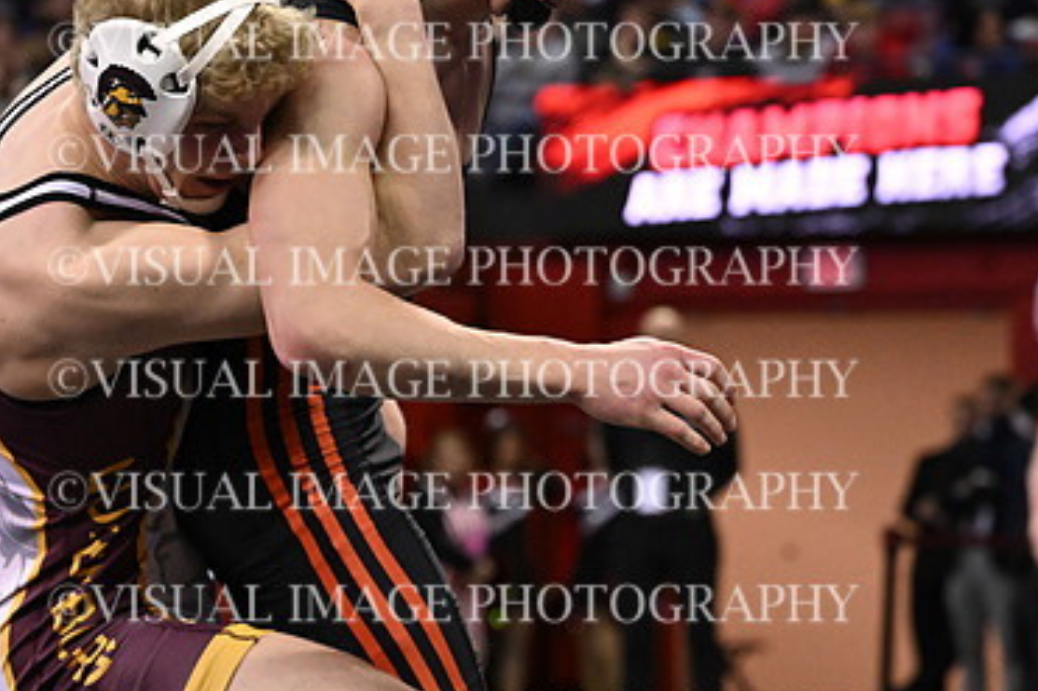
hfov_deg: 12.5
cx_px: 453
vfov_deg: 8.4
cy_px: 210
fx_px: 4726
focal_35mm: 164
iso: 4000
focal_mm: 70
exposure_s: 1/1000
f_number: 3.2
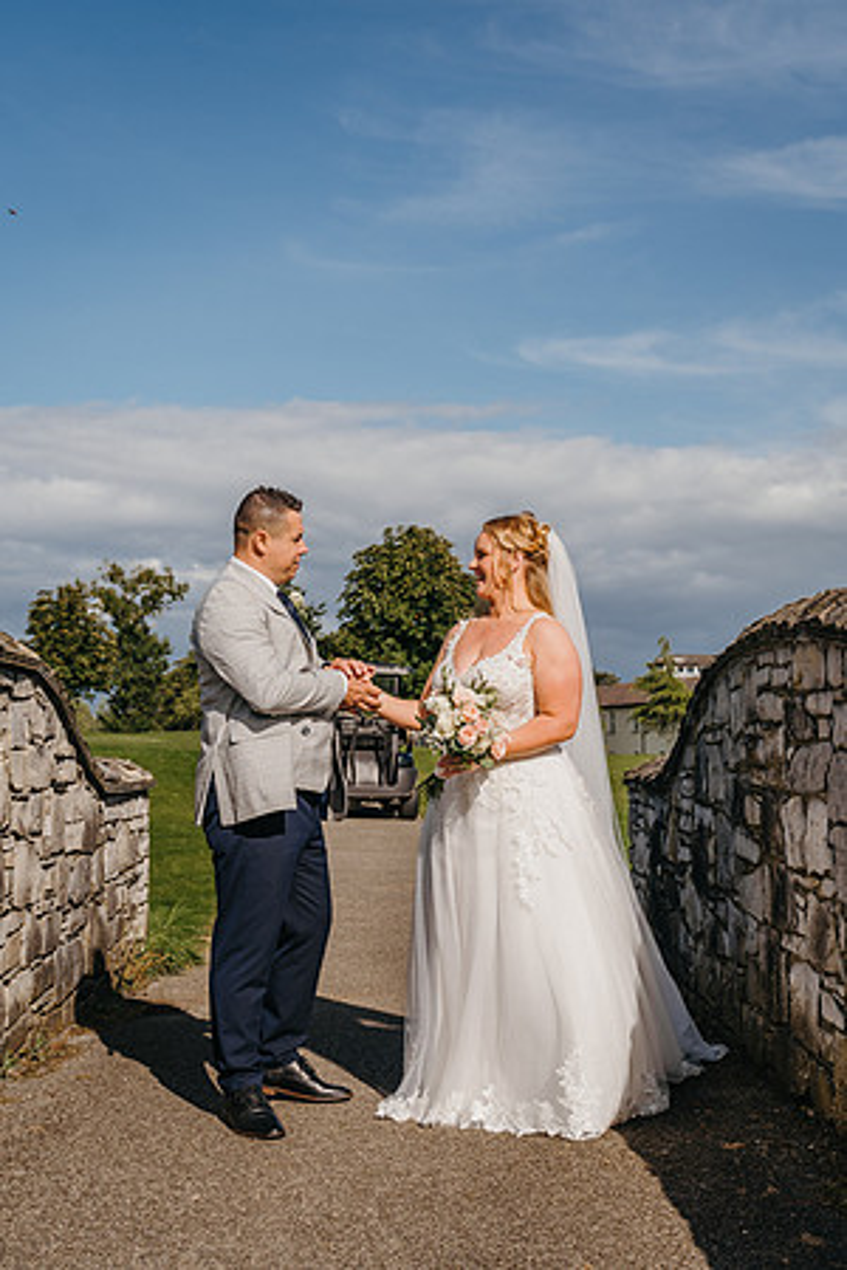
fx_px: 1482
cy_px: 635
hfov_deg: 31.9
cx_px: 424
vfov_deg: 46.4
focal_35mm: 42
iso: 50
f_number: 4.5
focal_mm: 28
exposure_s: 1/1000
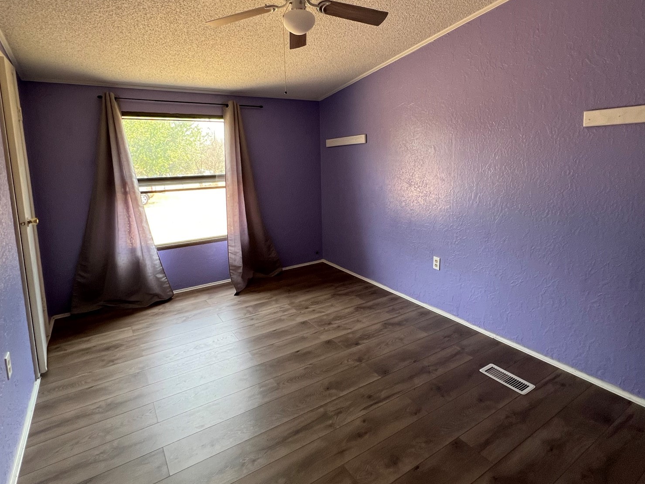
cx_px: 321
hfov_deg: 87.8
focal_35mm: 18
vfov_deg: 71.0
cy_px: 201
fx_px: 335
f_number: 1.8
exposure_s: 1/99
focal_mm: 1.57
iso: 100
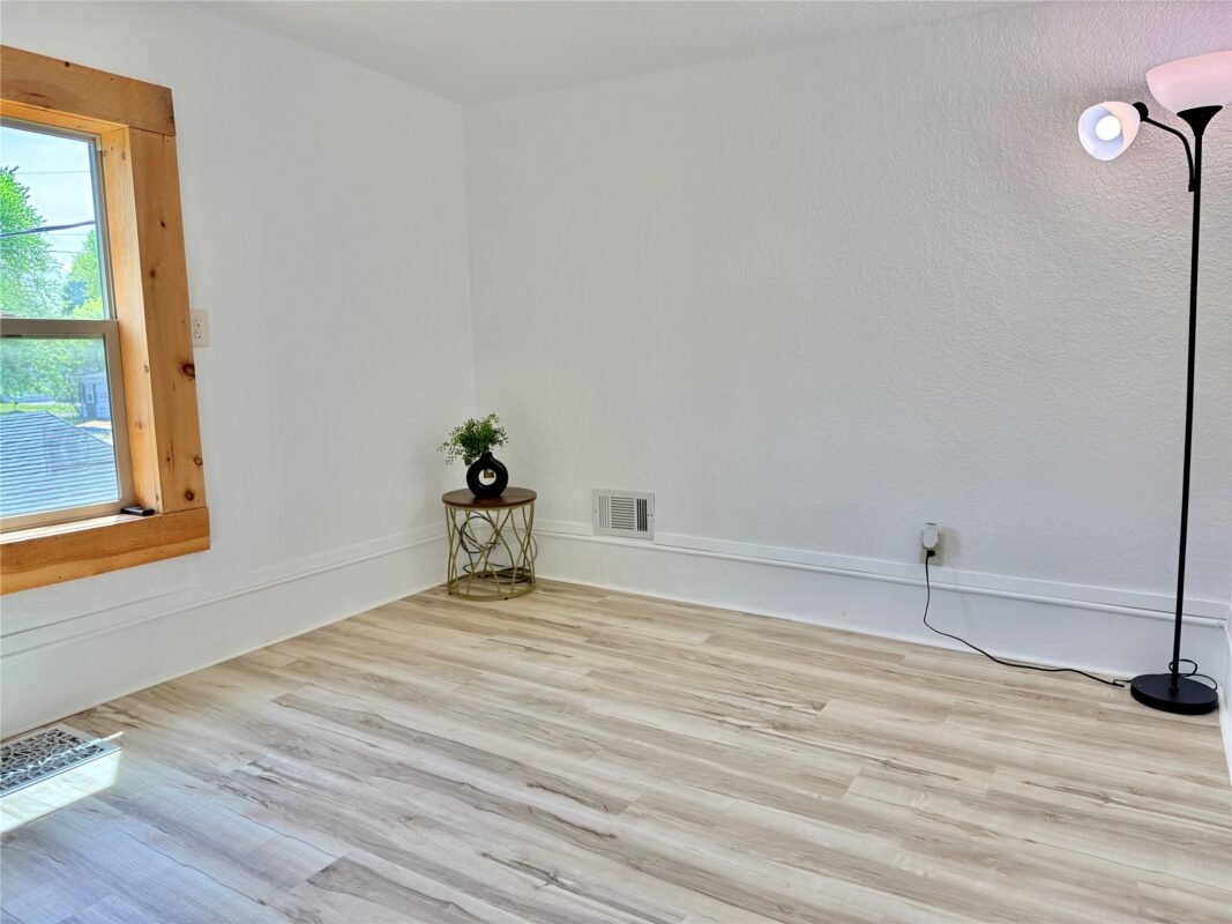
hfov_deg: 71.6
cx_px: 616
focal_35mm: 24
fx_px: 854
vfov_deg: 56.8
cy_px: 462
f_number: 1.78
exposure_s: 1/363
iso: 100
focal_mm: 6.76
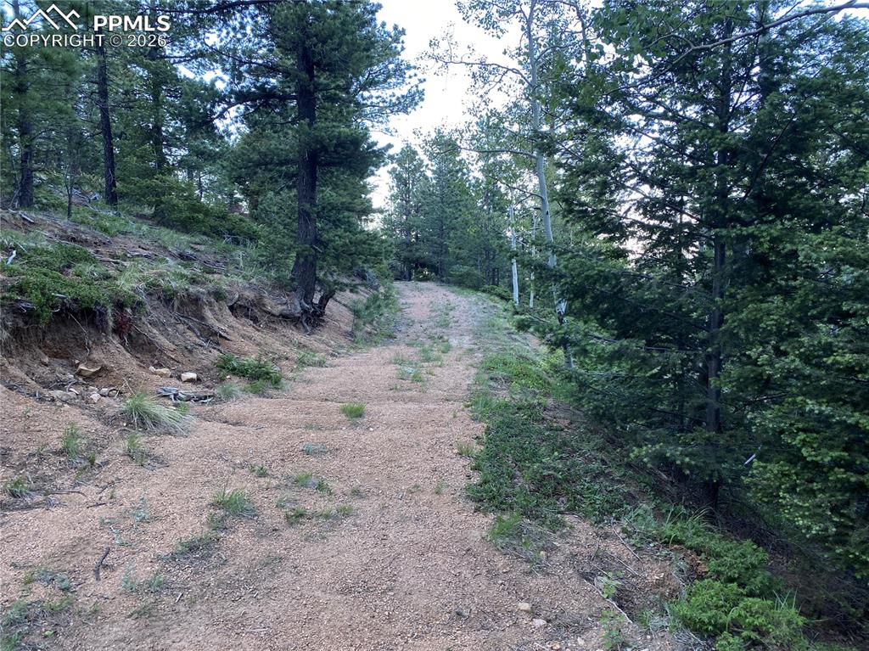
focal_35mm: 26
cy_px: 326
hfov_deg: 67.3
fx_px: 652
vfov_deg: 53.0
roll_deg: +1.3
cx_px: 434
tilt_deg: -8.6
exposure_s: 1/219
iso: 32
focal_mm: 4.25
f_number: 1.8
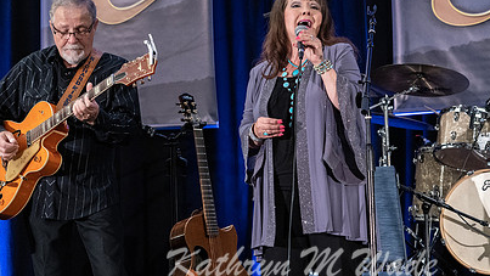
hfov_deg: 20.5
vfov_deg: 11.7
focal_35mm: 104
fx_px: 1352
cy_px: 102
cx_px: 302
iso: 6400
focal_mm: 69
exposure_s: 1/160
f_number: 6.3
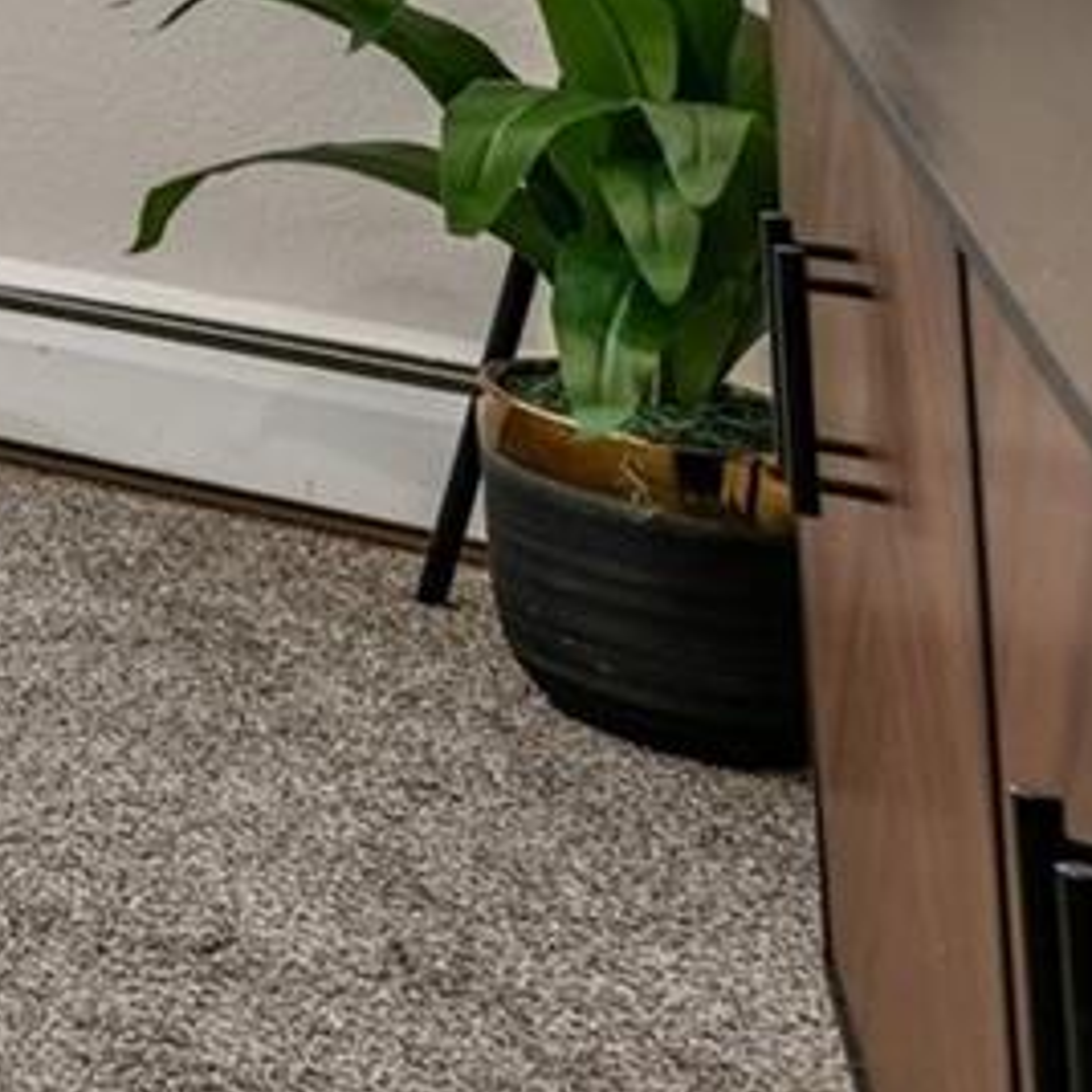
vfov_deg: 20.2
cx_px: -2086
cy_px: -640
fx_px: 2534
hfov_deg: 12.0
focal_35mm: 71
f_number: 9
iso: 280
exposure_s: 1/15
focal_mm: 14
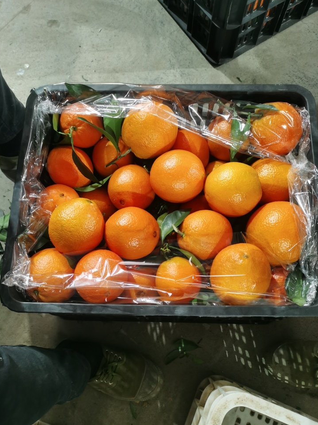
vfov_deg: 59.9
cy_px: 226
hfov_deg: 46.8
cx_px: 156
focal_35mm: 30
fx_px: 367
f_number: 1.8
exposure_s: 1/30
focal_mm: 5.58
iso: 320
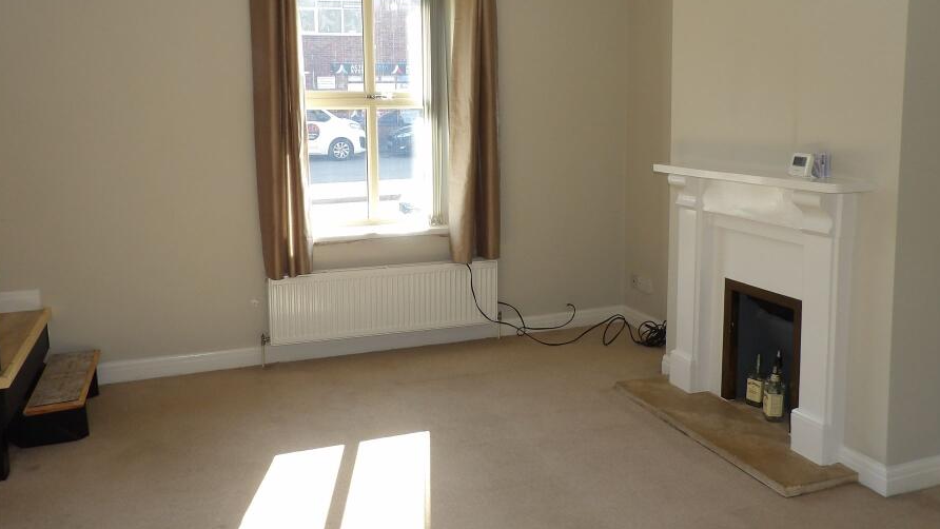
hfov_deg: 64.3
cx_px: 448
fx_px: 748
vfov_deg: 38.7
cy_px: 194
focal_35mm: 30
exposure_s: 1/101
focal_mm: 4.3
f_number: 3.2
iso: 100
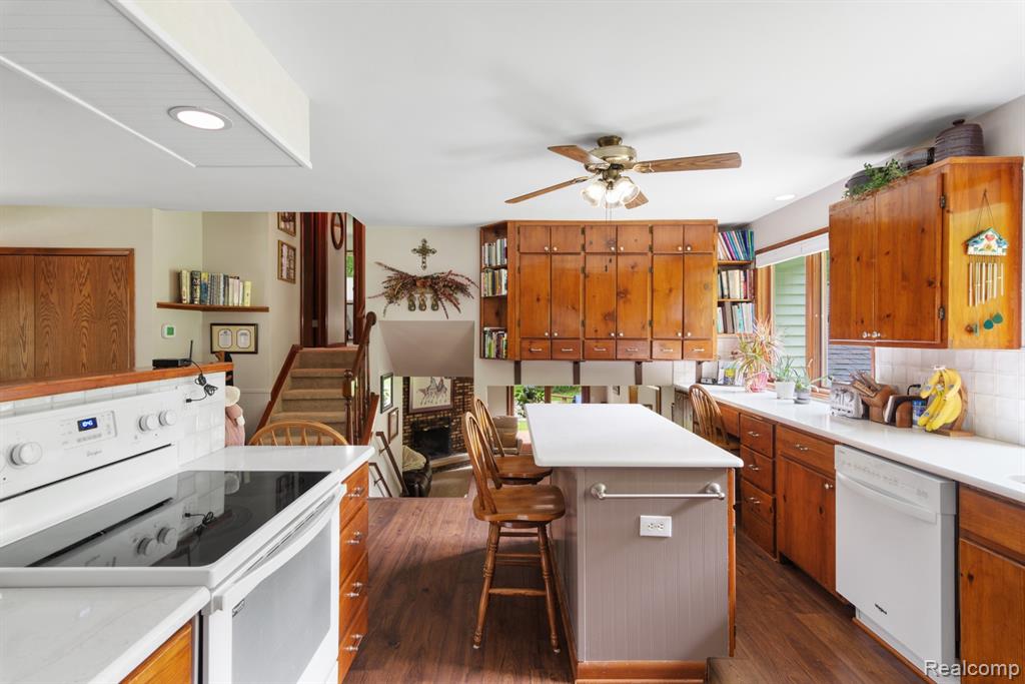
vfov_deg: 70.5
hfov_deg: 93.3
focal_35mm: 17
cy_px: 342
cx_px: 512
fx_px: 484
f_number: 9
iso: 400
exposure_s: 1/2
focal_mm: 17
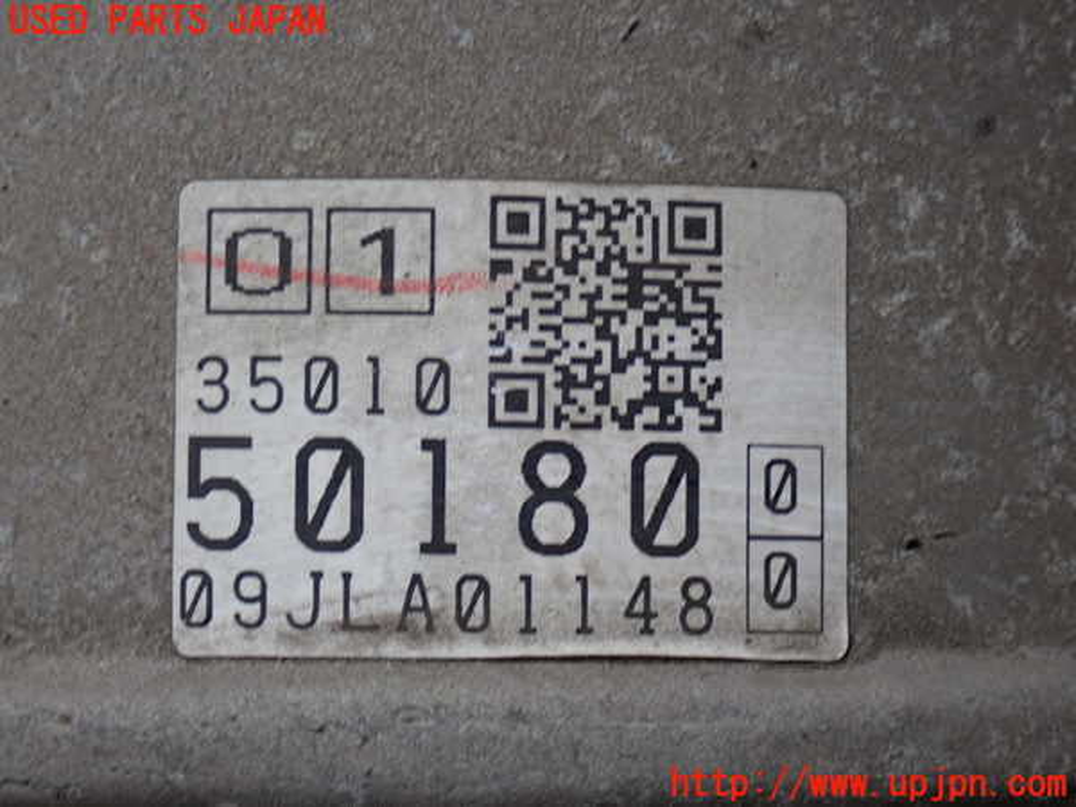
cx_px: 538
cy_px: 404
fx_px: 1927
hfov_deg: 31.2
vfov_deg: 23.7
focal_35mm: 62
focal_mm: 11.09
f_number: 3.6
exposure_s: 1/60
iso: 250
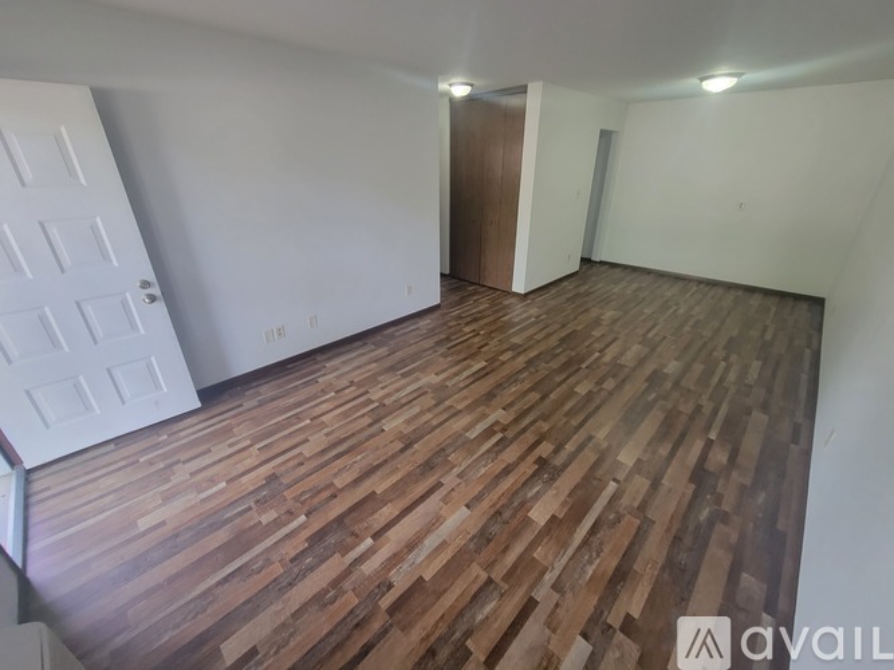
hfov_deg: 106.2
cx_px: 447
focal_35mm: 13
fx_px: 336
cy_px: 335
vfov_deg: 89.9
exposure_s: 1/60
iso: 160
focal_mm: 2.2
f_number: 2.2
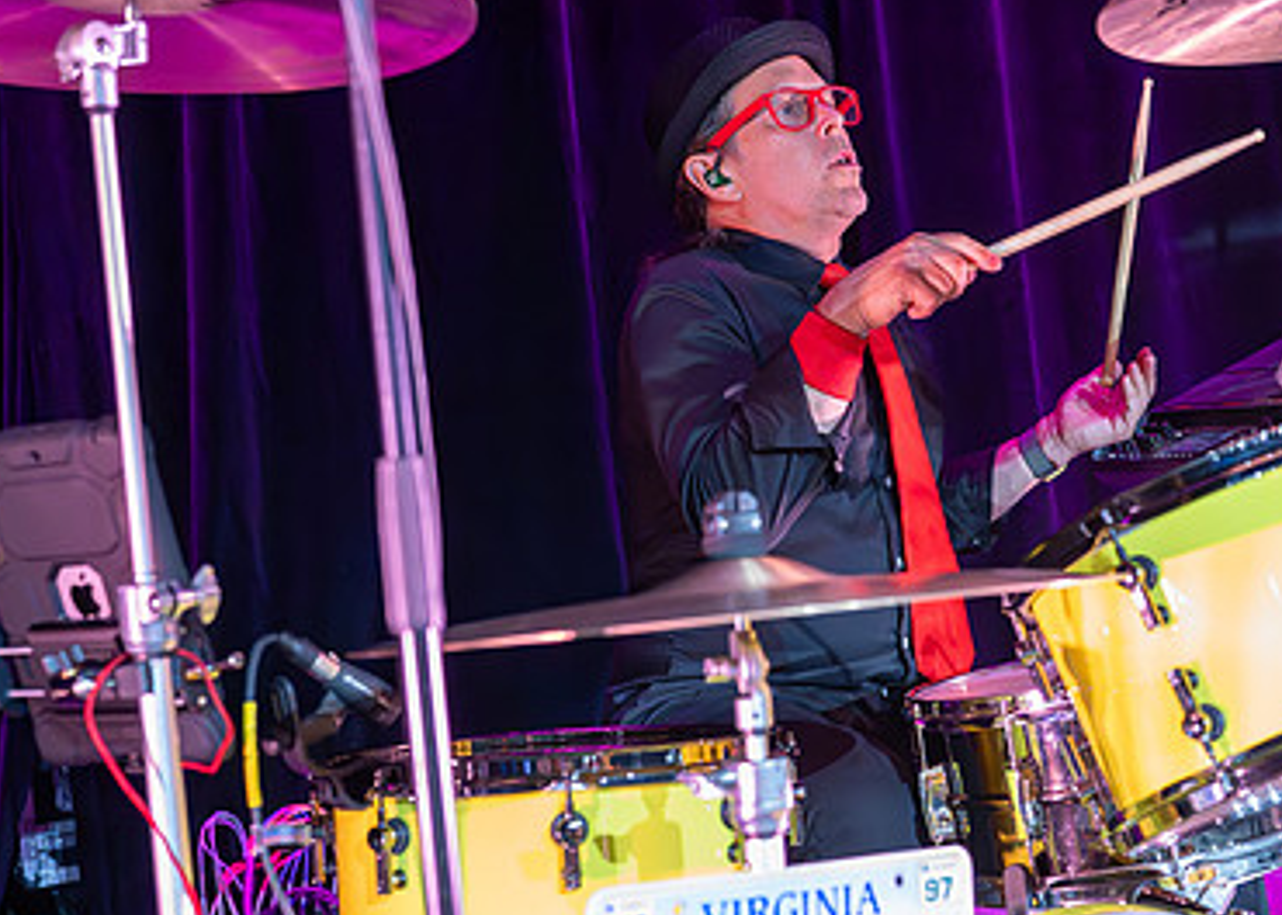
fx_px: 2257
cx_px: 836
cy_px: 462
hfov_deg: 31.5
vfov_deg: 22.9
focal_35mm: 62
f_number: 2.8
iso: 8000
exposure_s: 1/500
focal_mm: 33
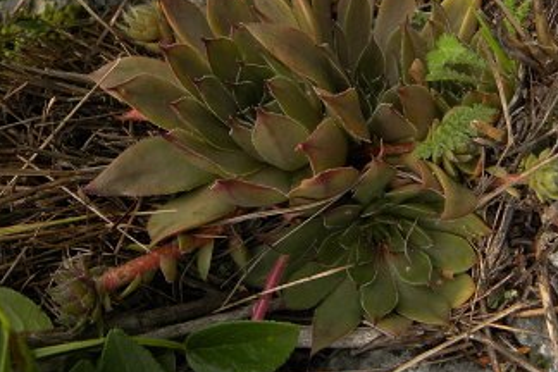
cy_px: 88
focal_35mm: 40
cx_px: 296
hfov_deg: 48.4
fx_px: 620
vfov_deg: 32.7
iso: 64
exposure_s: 1/200
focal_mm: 4.6
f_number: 2.8
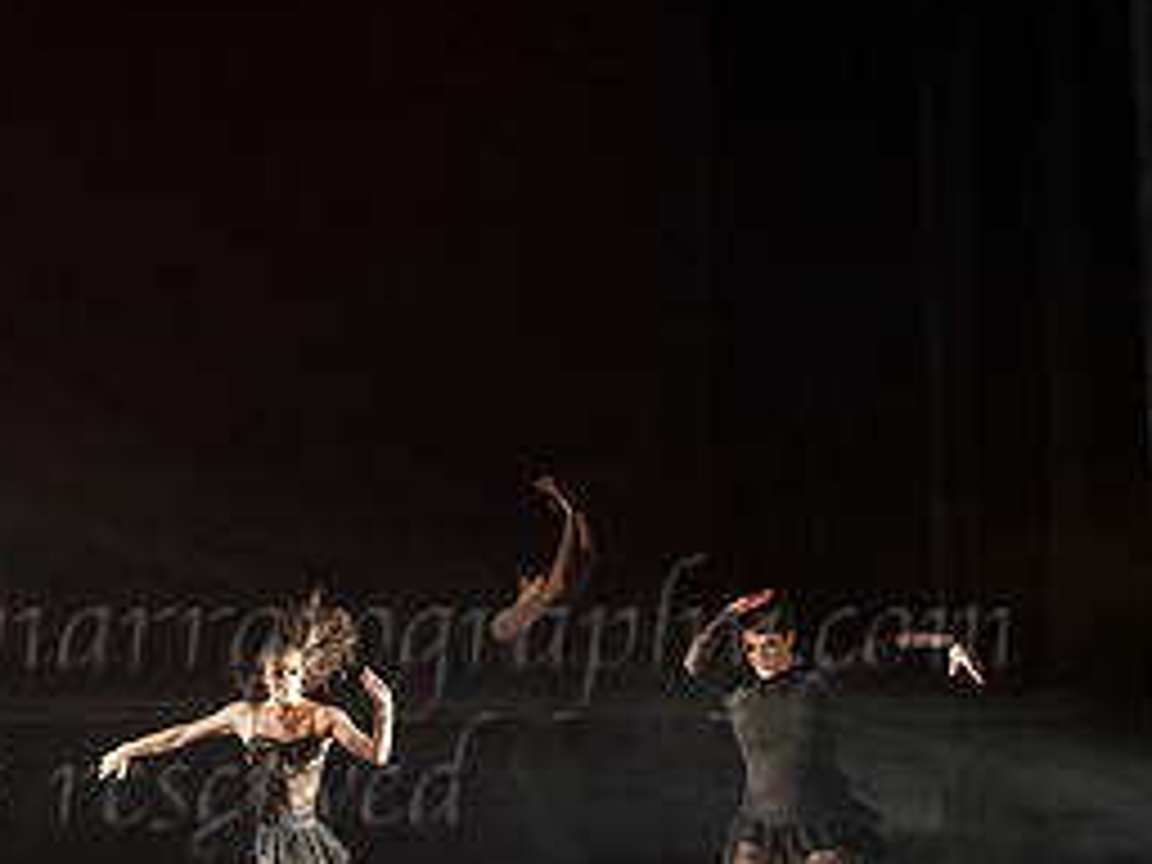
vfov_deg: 11.5
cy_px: 673
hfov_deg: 14.9
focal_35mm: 129
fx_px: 4293
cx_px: -165
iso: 4000
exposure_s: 1/400
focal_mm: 52
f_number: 3.2
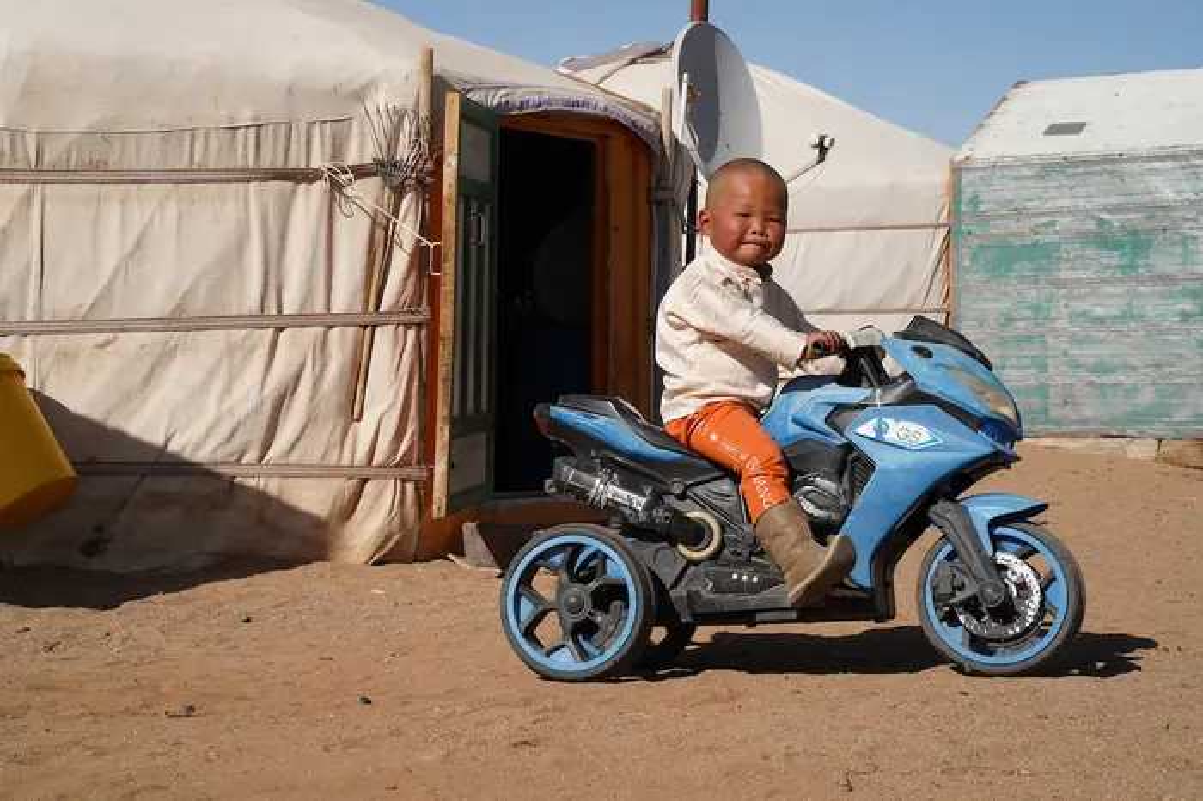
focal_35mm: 73
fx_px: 2438
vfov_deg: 18.7
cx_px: 602
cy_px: 400
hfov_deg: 27.7
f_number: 16
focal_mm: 73
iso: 160
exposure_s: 1/160
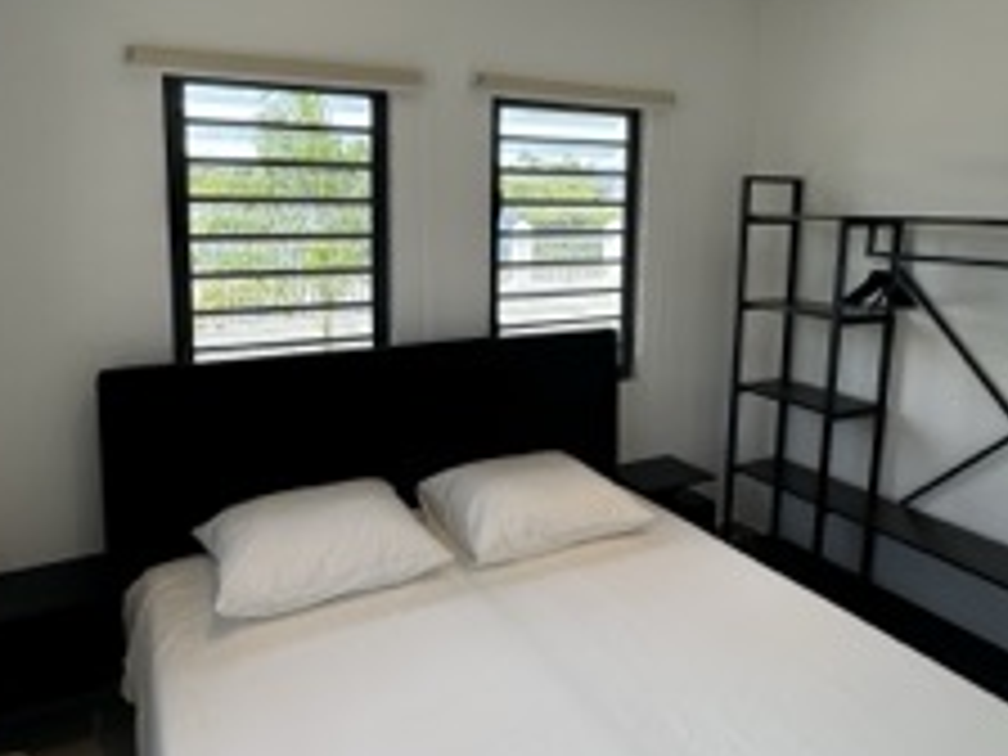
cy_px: 288
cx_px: 472
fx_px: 728
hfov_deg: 69.3
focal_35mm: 25
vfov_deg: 54.3
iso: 40
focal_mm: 2.22
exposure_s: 1/101
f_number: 2.2
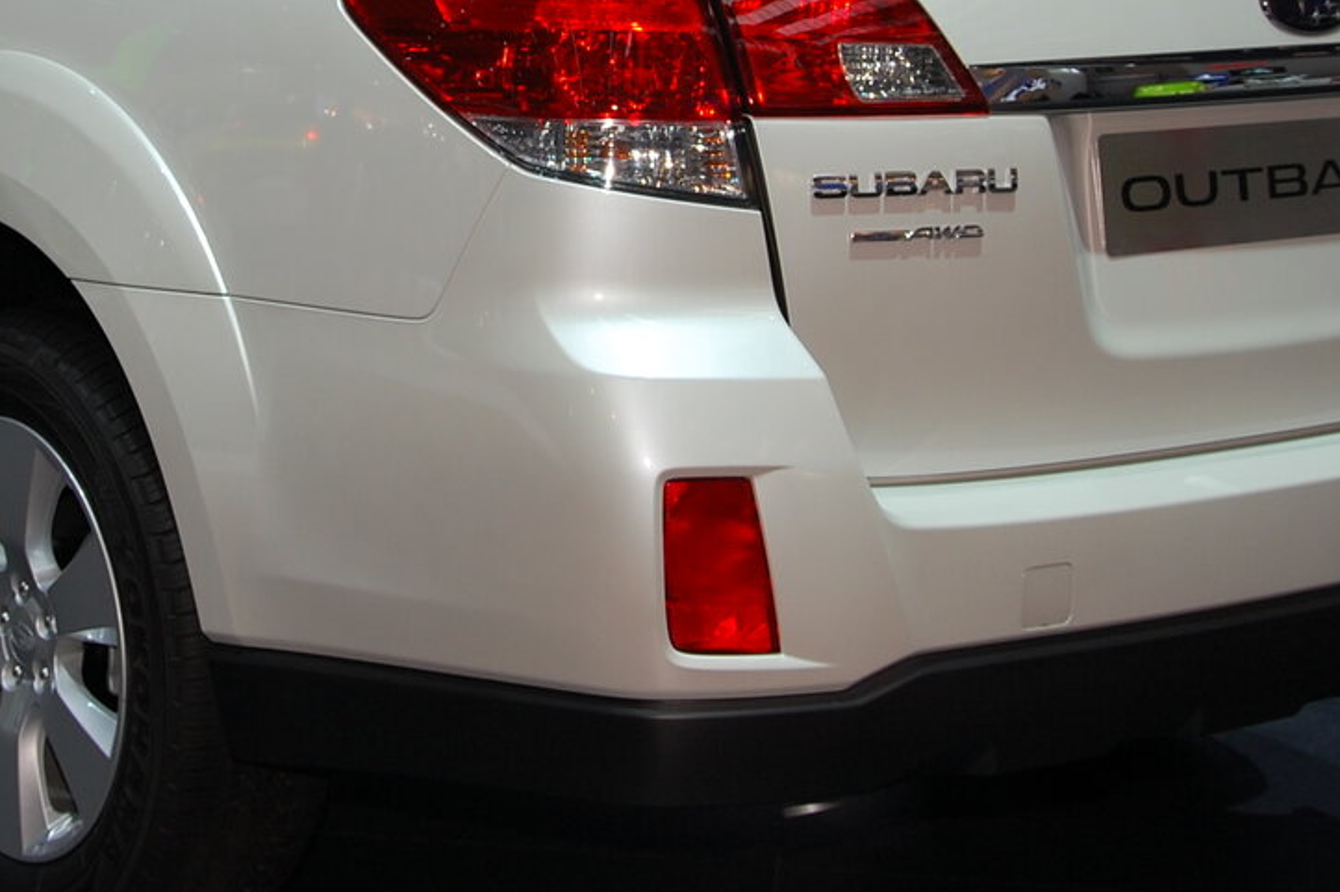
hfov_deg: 21.8
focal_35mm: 93
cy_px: 96
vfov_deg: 14.5
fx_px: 3459
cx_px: 443
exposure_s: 1/100
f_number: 5
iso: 200
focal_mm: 28
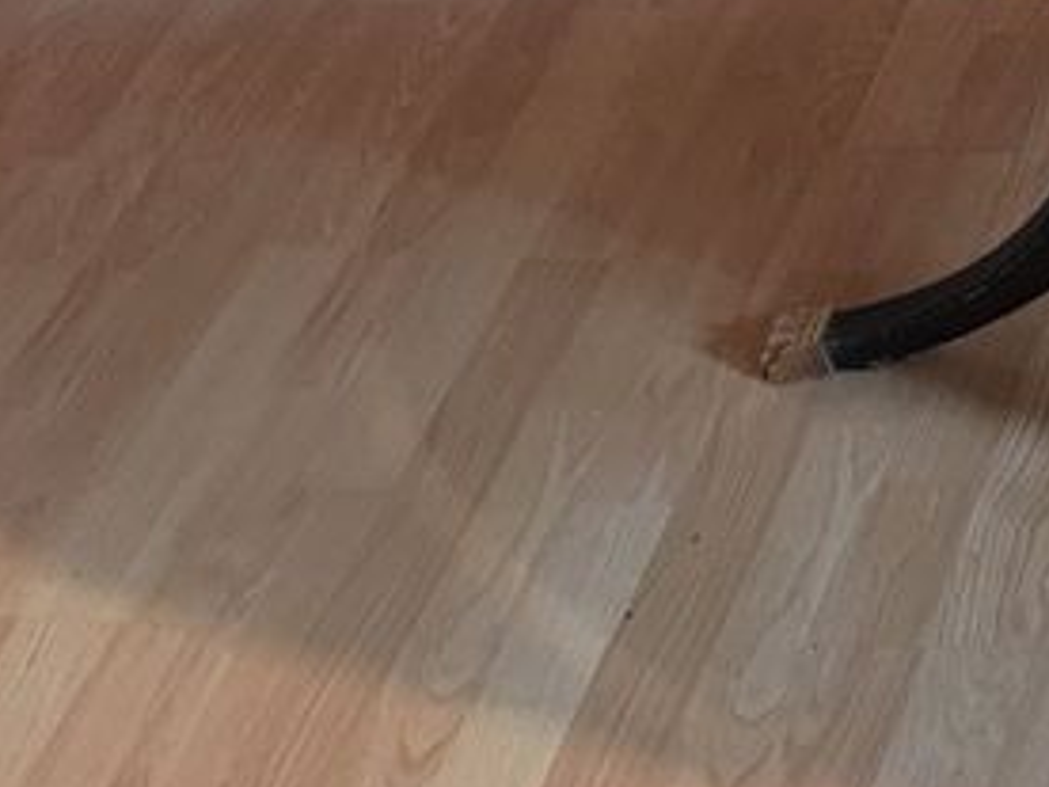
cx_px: 1623
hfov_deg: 16.8
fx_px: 3182
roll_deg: +8.6
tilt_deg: -30.9
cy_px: -506
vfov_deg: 13.1
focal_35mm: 105
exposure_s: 1/4
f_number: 2.2
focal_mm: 4.15
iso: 125
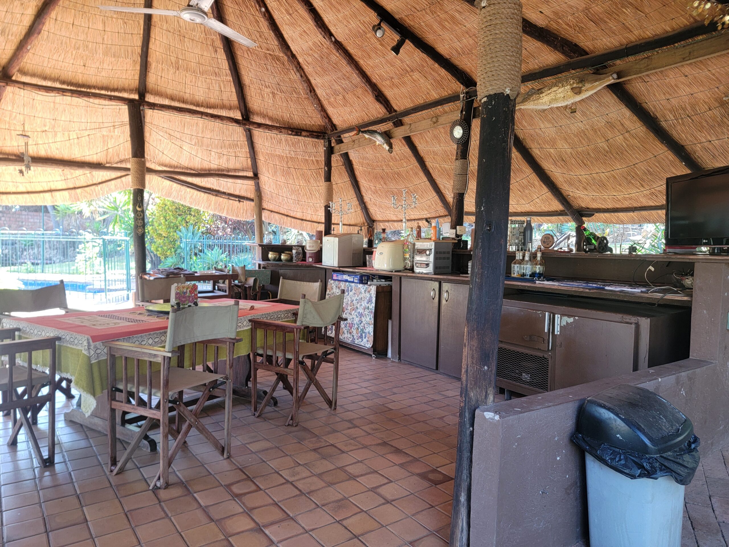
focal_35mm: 24
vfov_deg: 56.8
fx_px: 505
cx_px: 364
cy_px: 274
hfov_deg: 71.6
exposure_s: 1/120
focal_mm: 6.7
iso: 160
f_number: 1.8
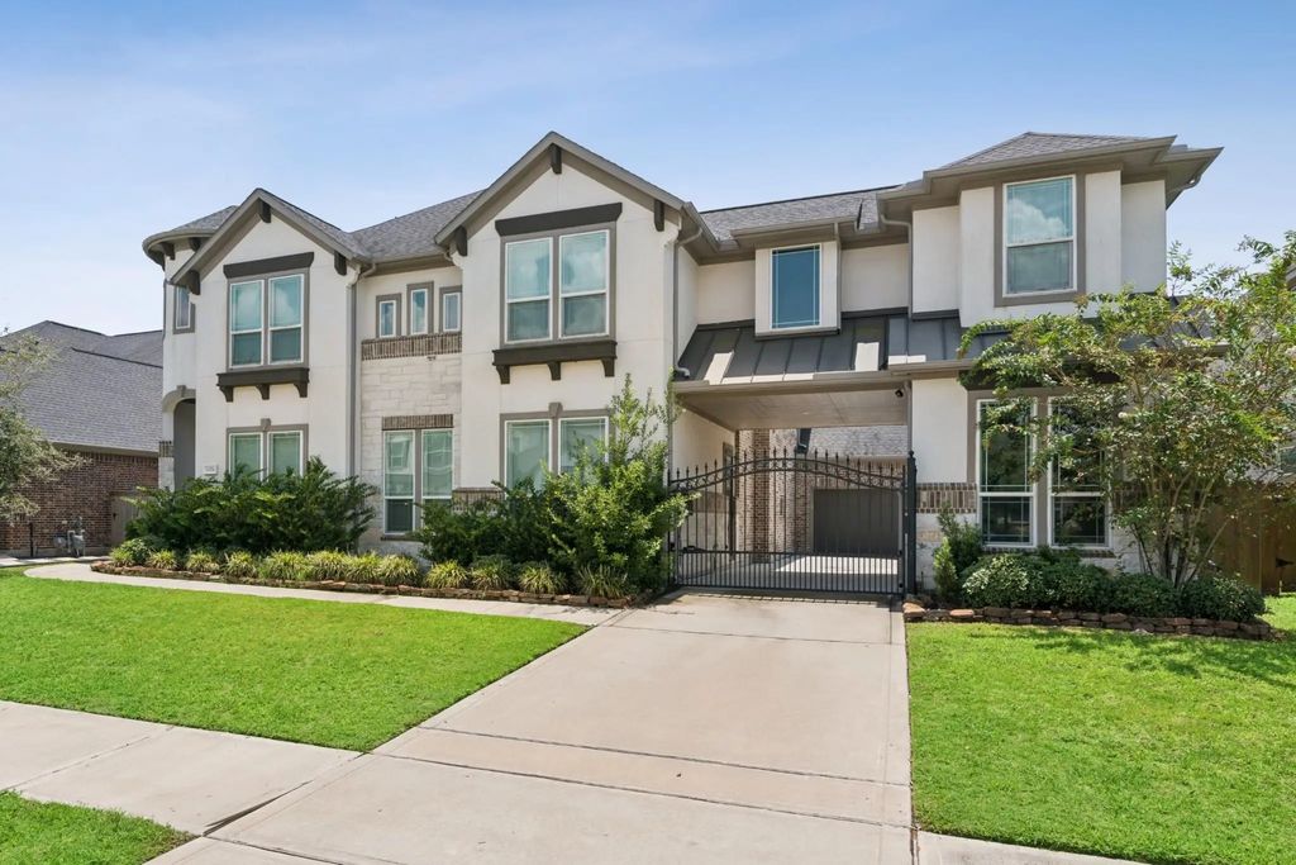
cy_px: 432
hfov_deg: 90.0
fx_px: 648
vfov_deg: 67.4
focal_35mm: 18
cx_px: 648
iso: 100
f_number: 9
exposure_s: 1/200
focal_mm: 18
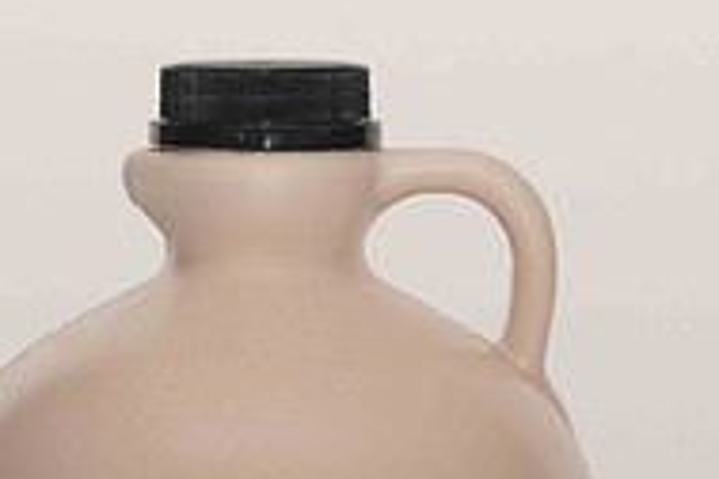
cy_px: 618
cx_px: 308
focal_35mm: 268
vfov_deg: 5.1
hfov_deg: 7.7
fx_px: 5352
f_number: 13
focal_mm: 85
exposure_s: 1/100
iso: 400
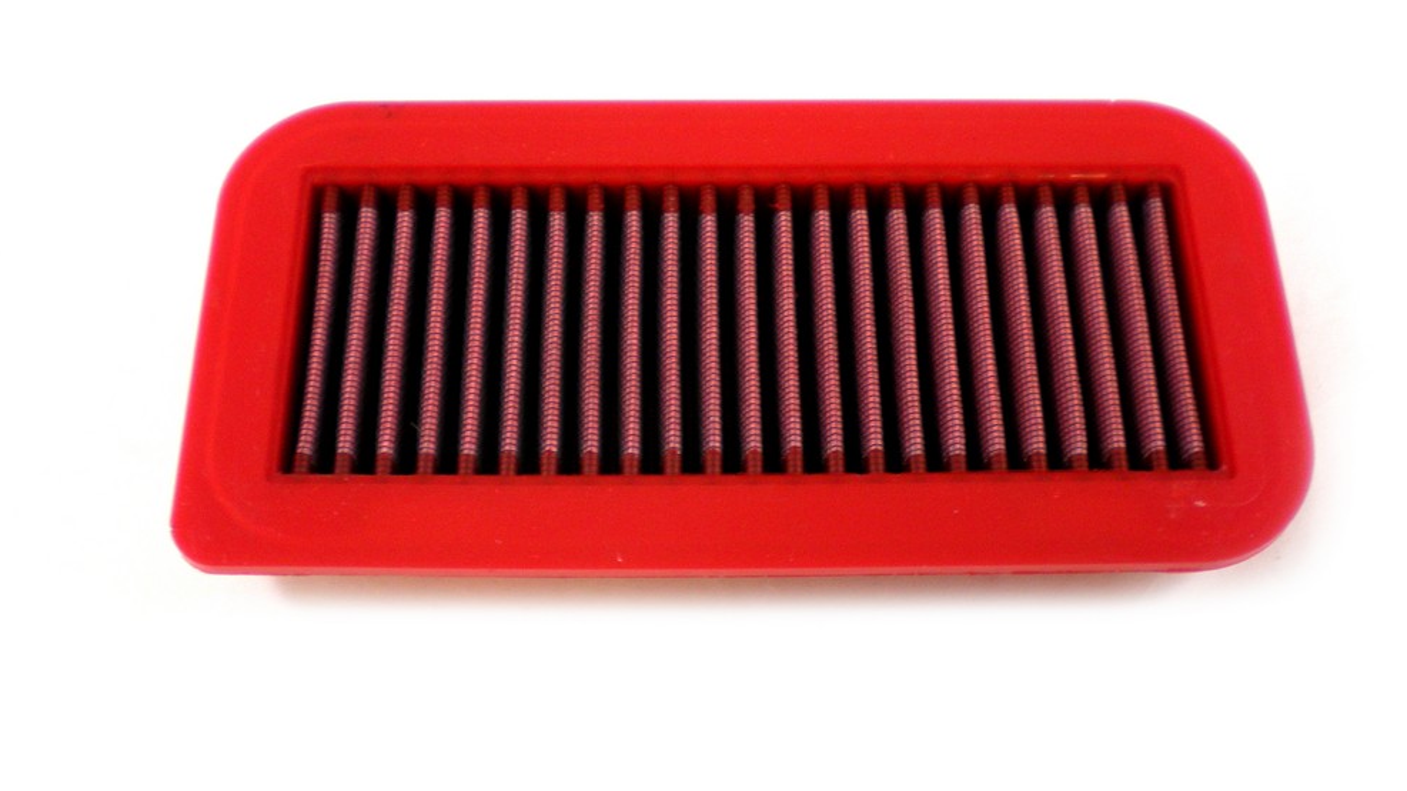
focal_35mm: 42
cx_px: 706
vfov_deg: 28.3
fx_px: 1567
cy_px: 357
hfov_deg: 48.4
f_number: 3.1
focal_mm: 6.3
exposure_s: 1/61.8
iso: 126
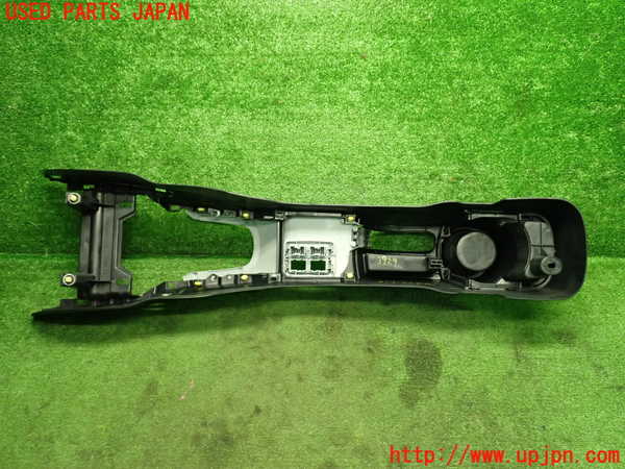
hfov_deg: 60.0
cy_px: 234
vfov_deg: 46.8
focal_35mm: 30
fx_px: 542
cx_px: 312
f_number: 2.3
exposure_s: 1/30
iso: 320
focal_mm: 5.4
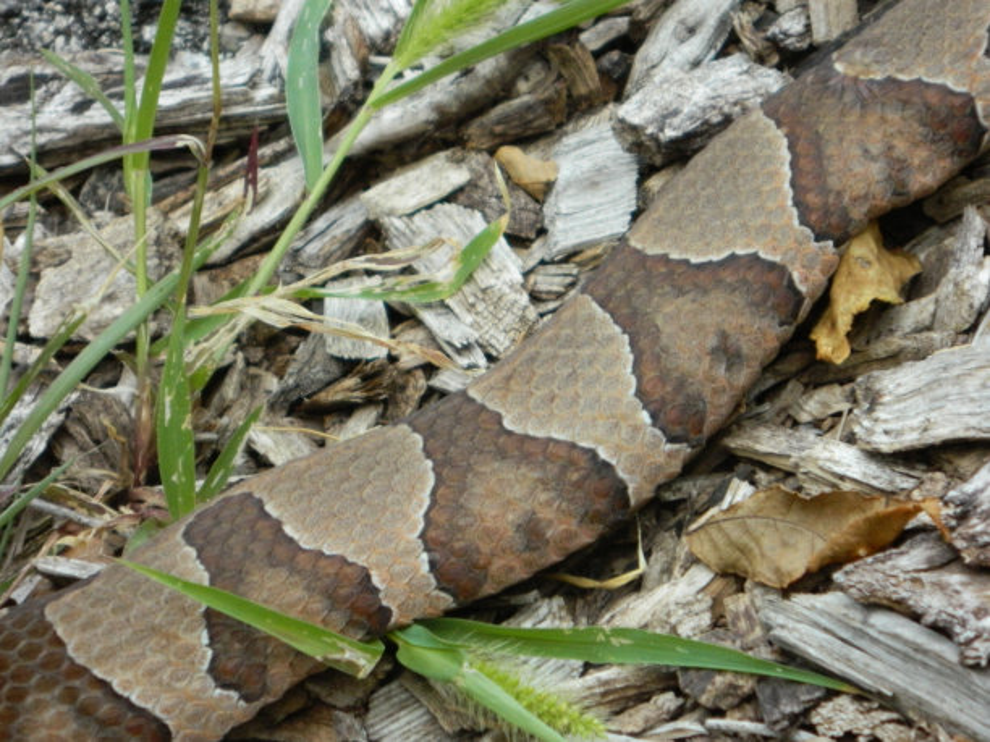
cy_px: 371
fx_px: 15015
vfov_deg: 2.8
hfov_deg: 3.8
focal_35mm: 525
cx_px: 495
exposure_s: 1/100
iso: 400
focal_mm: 94.5
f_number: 5.8
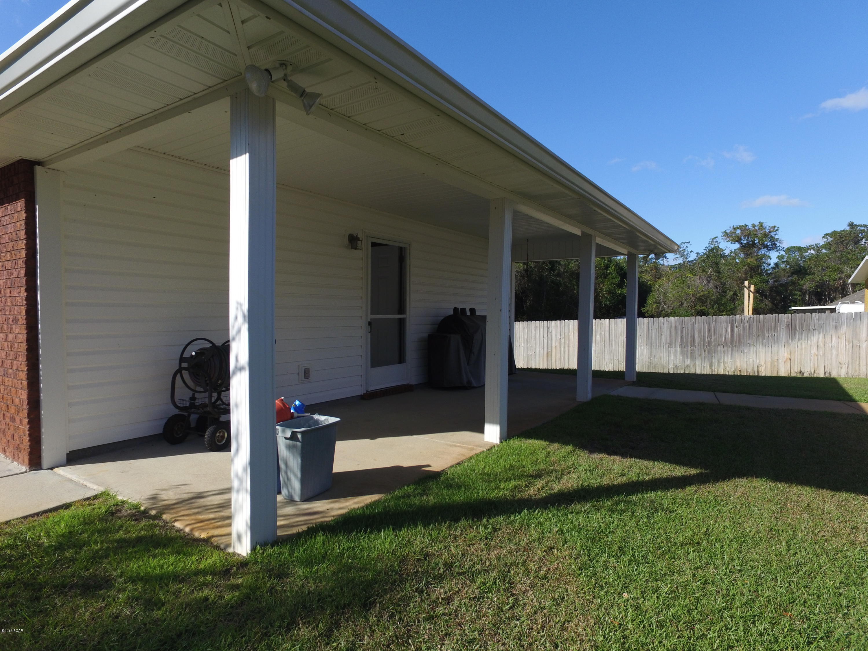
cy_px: 326
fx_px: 502
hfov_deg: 81.7
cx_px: 434
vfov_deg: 66.0
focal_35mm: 20
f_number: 2.8
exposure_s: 1/909
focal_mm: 3.61
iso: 100
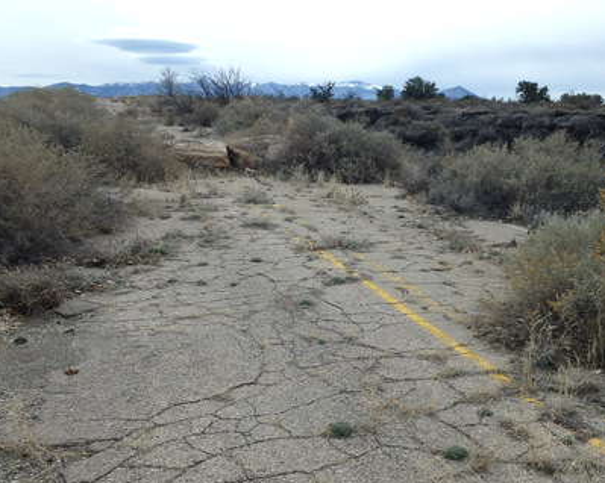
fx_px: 788
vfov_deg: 34.1
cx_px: 324
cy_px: 246
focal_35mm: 44
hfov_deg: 42.0
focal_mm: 6.4
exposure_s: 1/160
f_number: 13
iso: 125
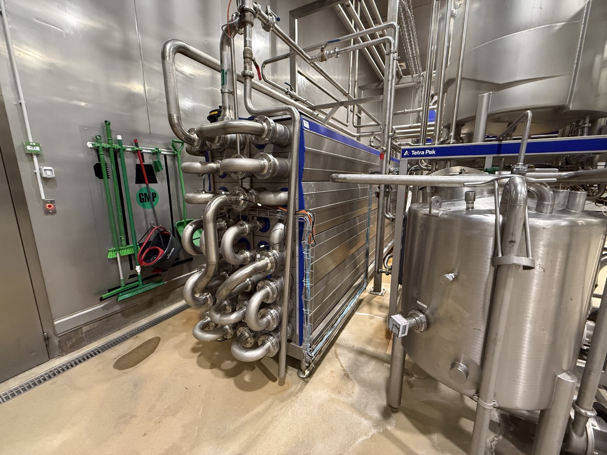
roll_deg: +0.2
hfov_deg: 102.1
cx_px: 304
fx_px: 245
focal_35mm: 14
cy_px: 228
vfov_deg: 85.7
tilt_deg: -11.1
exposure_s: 1/50
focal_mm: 2.22
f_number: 2.2
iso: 500
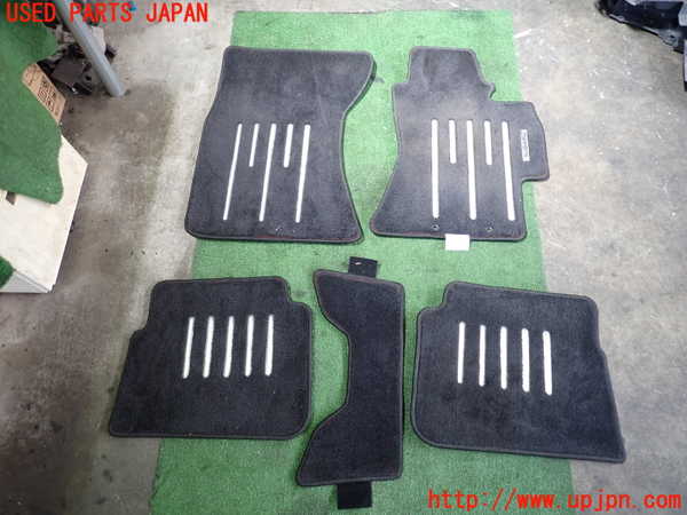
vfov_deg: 54.9
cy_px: 258
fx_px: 496
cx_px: 344
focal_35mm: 25
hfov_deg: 69.4
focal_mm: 4.5
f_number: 2
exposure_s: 1/40
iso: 200
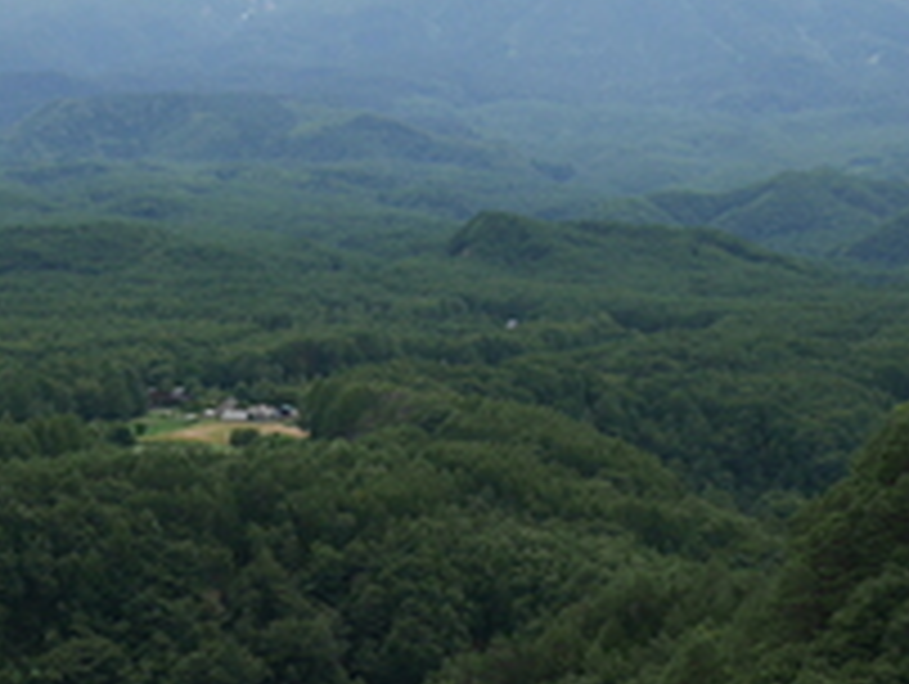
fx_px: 2340
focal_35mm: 89
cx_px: 140
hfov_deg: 21.6
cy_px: 407
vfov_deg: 16.6
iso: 200
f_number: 7.1
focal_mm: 15
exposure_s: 1/400
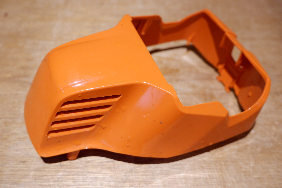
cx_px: 141
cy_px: 94
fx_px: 297
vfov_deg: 35.0
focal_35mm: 38
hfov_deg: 50.7
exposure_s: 1/38
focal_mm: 25.6
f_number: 4.4
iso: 1600
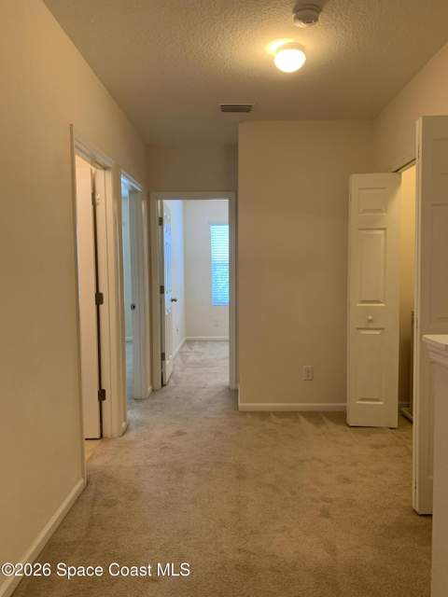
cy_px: 298
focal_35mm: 26
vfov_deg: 67.3
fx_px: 449
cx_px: 224
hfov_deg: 53.1
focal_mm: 4.25
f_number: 1.8
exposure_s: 1/60
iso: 125
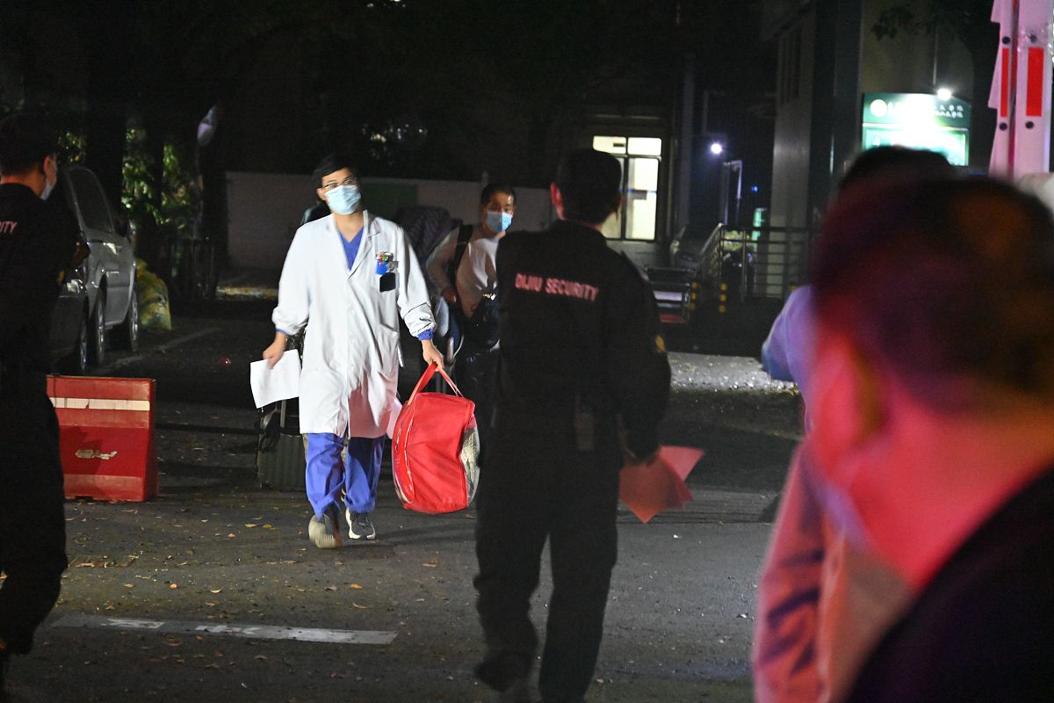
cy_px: 352
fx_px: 3806
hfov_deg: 15.8
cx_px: 527
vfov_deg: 10.5
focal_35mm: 130
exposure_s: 1/25
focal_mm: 130
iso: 8000
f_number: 6.3
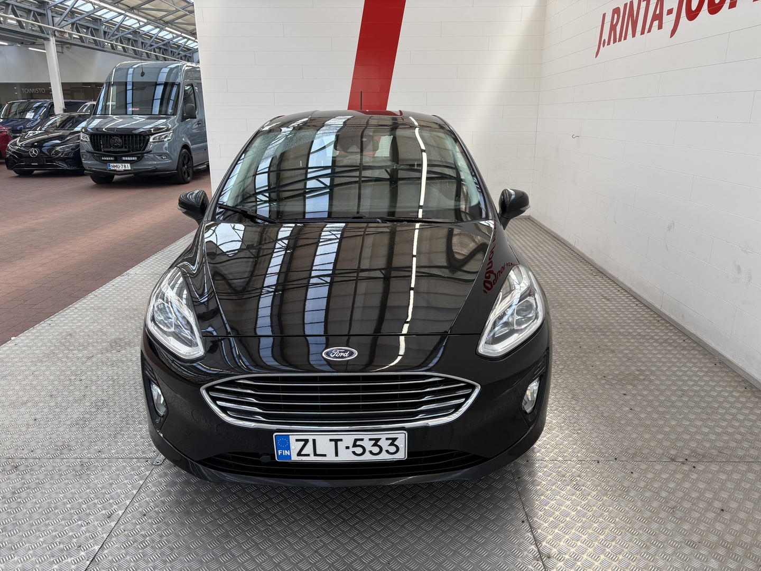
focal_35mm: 26
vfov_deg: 53.1
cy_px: 286
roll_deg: +0.7
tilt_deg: -15.0
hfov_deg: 67.3
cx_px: 380
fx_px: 572
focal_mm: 5.96
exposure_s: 1/121
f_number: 1.6
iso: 40
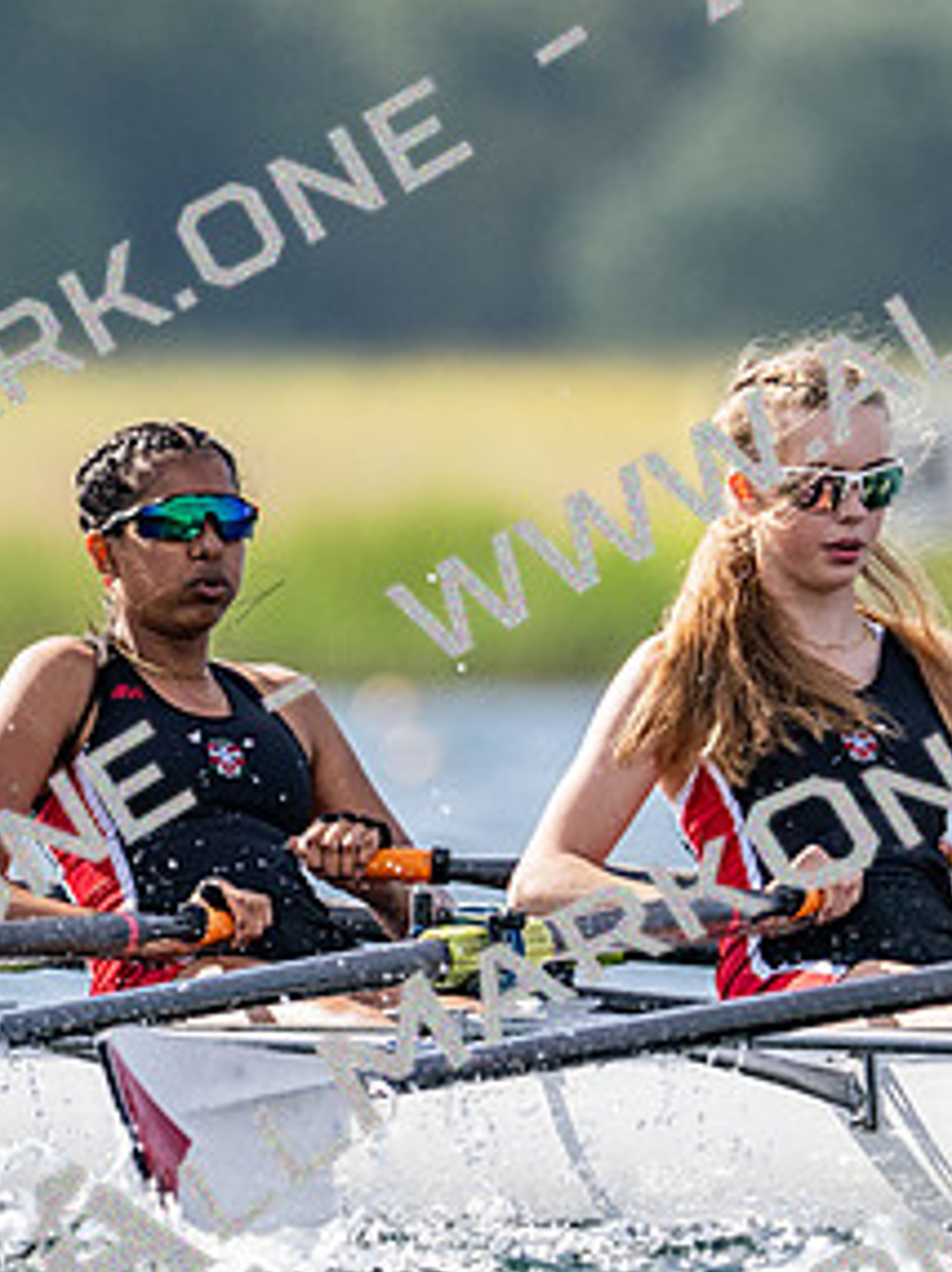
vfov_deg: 1.7
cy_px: 672
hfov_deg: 1.3
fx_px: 42967
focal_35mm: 1170
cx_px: 934
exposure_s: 1/2500
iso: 280
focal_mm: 400
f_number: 4.5
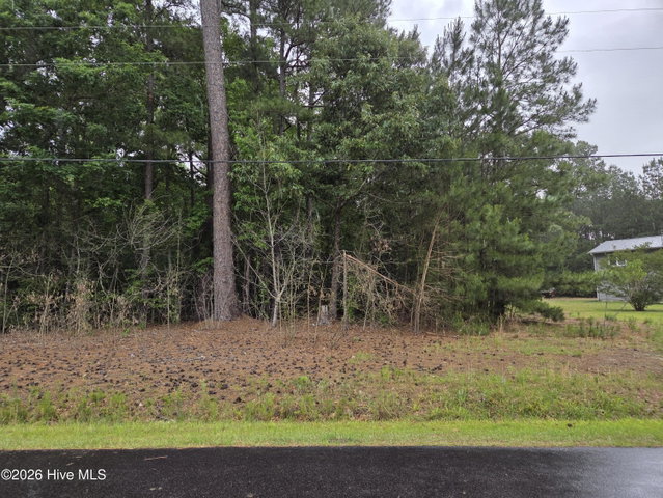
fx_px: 441
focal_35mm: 23
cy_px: 249
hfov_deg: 73.9
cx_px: 332
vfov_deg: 58.9
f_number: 1.8
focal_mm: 5.4
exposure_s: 1/180
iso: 64
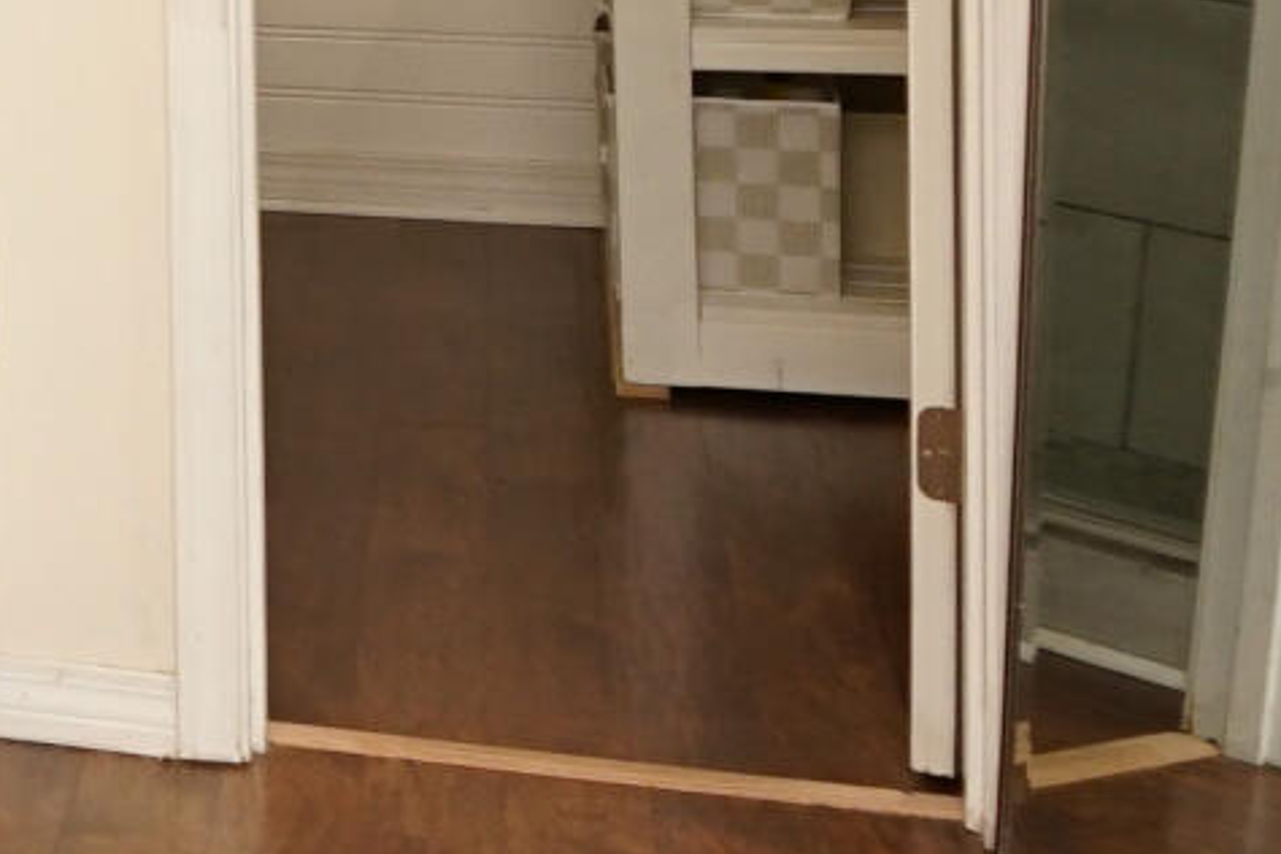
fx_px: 3380
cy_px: -301
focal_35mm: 95
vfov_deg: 13.8
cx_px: -1167
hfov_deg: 16.9
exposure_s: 1/60
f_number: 4
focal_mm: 10
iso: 500
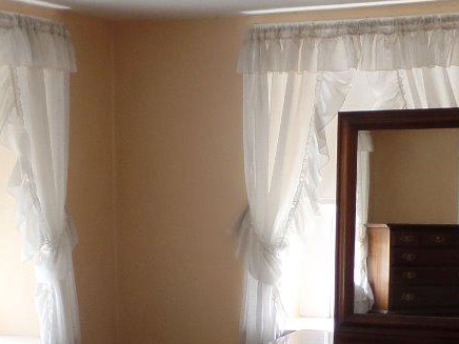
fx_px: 1008
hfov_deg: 25.6
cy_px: 317
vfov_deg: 19.0
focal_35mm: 76
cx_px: 164
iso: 100
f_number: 2.8
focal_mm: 4.1
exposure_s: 1/30
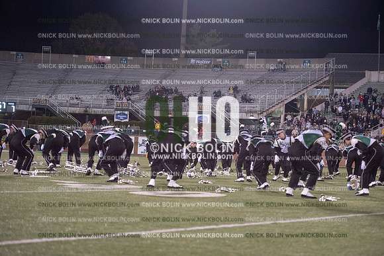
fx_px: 747
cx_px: 192
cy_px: 128
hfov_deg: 28.8
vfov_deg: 19.5
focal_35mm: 70
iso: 5000
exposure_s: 1/1250
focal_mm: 70
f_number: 3.2
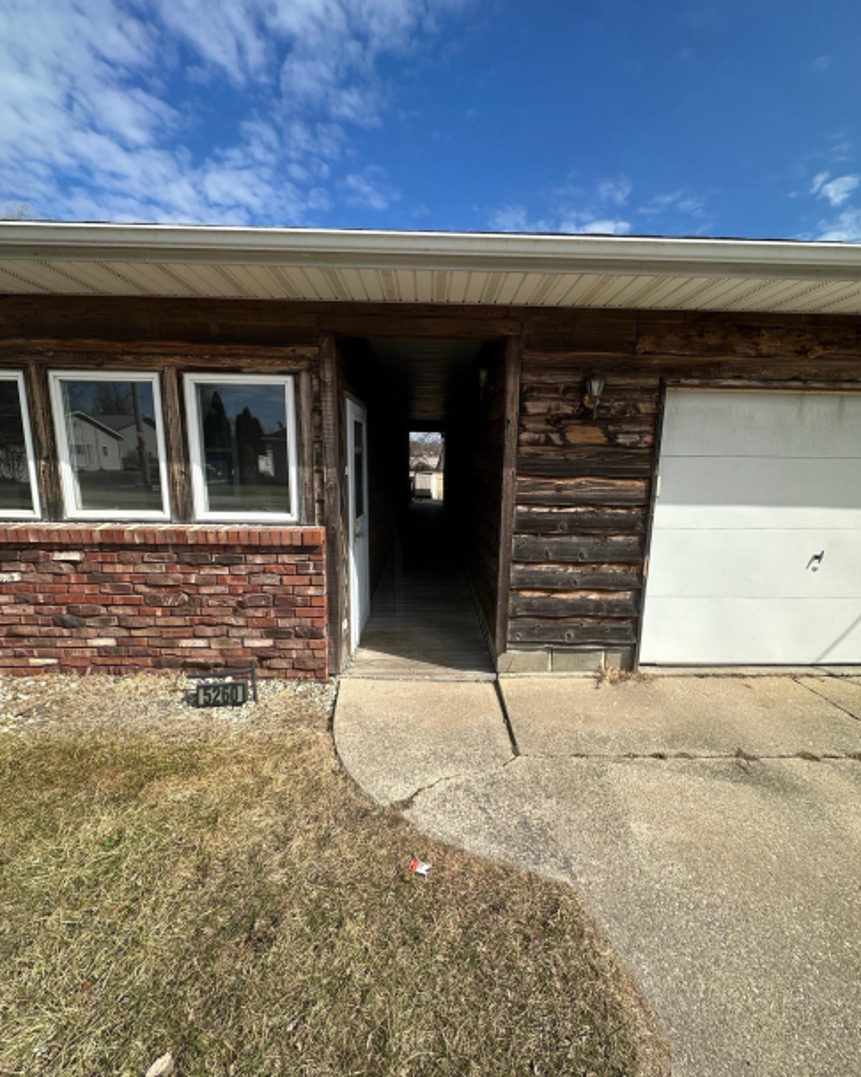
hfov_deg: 84.0
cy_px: 541
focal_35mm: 15
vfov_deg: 96.8
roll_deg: -0.7
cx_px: 438
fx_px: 478
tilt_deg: -7.9
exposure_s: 1/1531
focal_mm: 2.22
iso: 40
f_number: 2.2
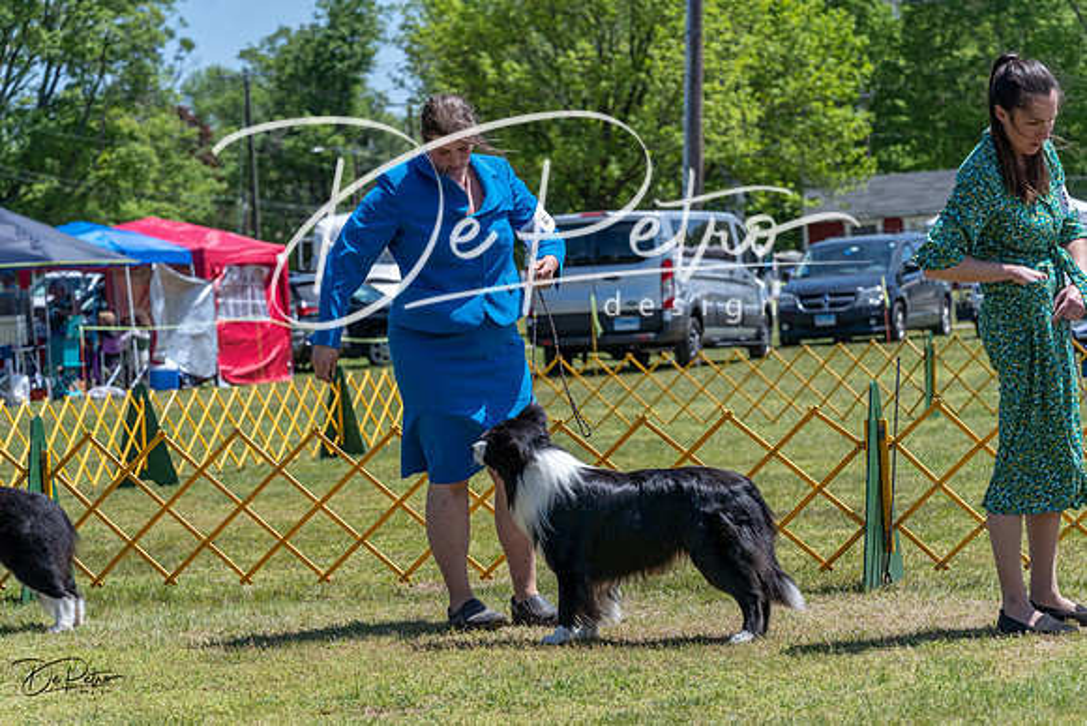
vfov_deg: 11.2
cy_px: 363
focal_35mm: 123
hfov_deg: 16.6
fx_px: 3715
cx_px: 544
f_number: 7.1
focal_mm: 123
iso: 640
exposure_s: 1/1600
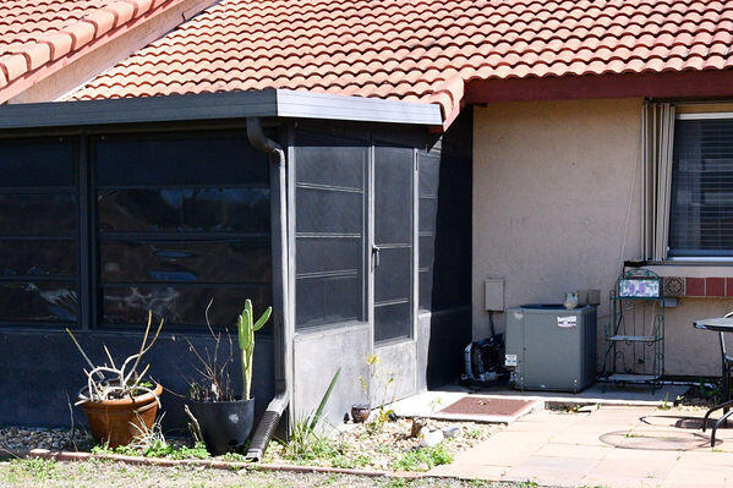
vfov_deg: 25.5
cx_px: 411
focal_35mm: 53
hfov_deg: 37.5
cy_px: 262
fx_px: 1079
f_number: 14
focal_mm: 21
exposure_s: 1/800
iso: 1250
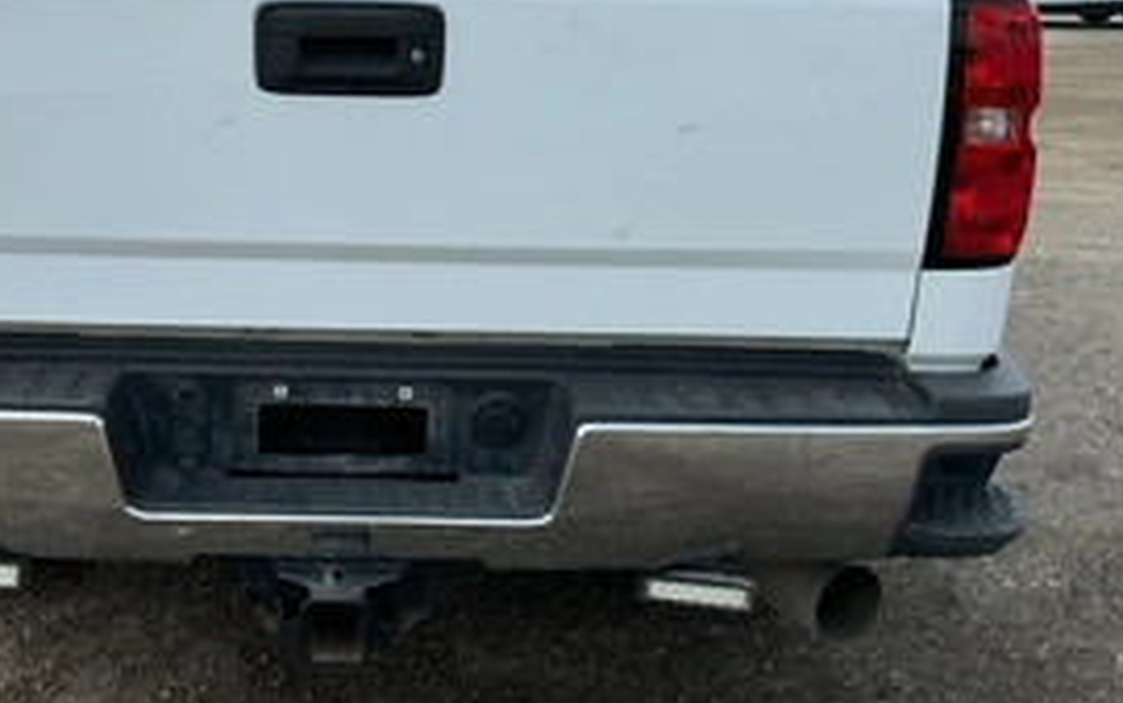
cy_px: 212
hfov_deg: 44.6
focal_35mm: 44
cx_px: 378
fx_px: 1347
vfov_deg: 29.0
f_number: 1.8
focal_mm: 3
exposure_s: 1/1195
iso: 25
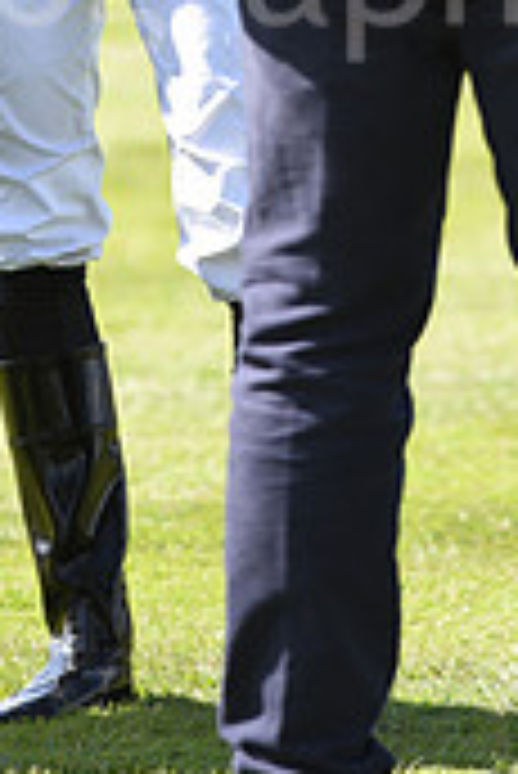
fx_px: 16951
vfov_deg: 2.6
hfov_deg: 1.8
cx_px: 128
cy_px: -220
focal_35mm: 787
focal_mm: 300
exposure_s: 1/1000
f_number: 4.5
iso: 400
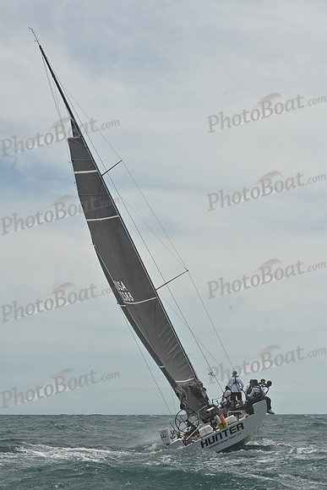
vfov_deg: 28.8
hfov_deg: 19.5
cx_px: 164
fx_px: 953
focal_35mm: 70
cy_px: 245
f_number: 11
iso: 320
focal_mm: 70
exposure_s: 1/1250
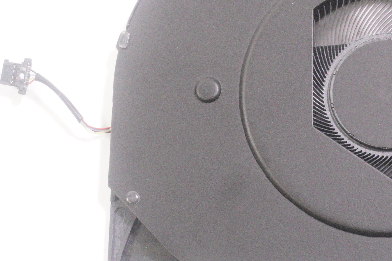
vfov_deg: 14.6
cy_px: 100
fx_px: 1022
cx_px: 321
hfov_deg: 21.4
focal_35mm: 94
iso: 6400
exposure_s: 1/320
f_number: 5.6
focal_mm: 35
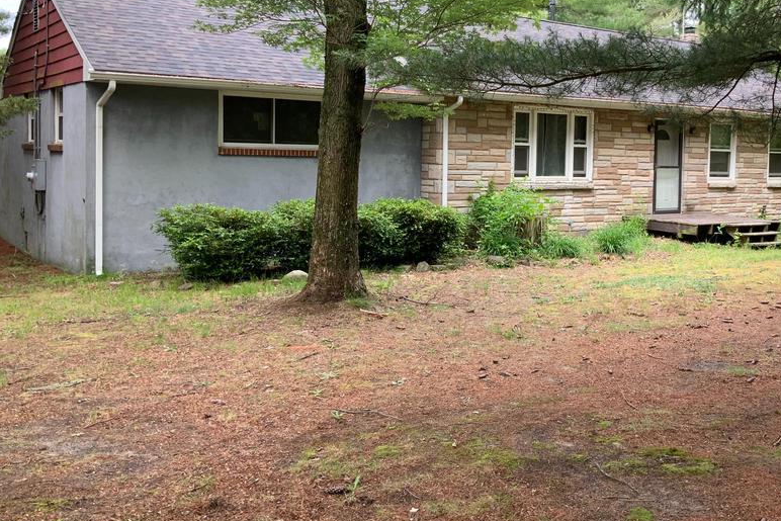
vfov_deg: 33.2
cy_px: 187
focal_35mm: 40
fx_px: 868
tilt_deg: -2.9
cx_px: 517
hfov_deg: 47.7
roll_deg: -0.7
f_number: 1.8
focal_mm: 3
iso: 16
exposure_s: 1/158
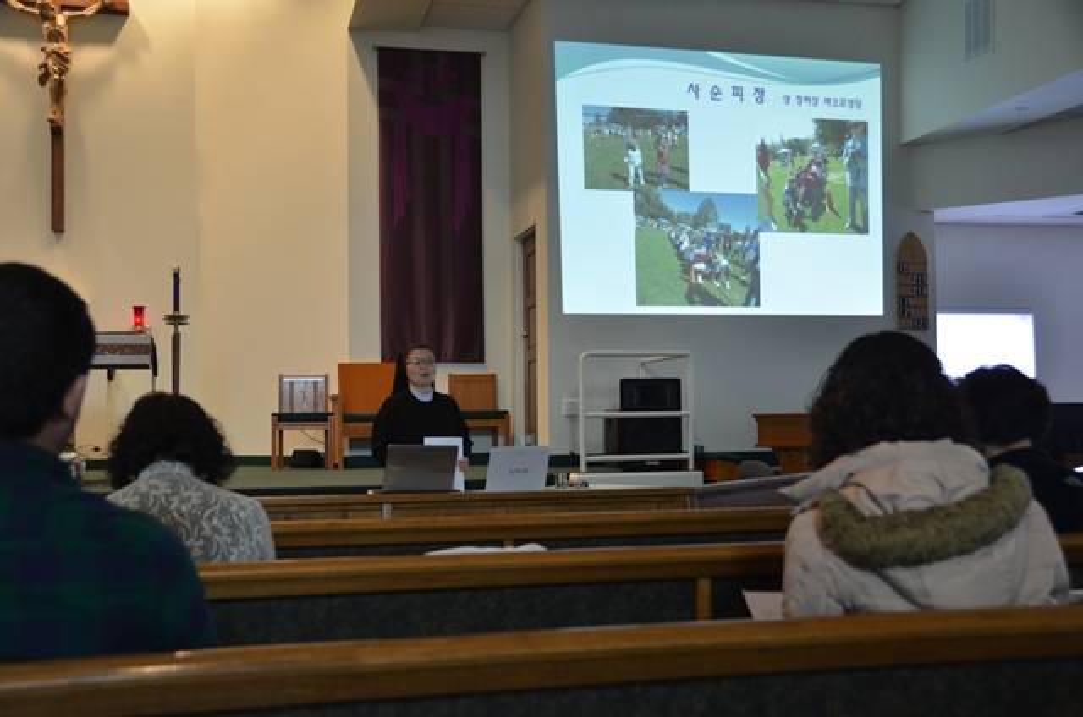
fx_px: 1216
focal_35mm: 40
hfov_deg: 48.0
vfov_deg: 32.9
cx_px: 542
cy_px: 358
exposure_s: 1/40
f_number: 4
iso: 800
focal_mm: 27
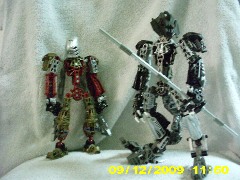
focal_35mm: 38
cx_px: 120
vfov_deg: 37.7
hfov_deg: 49.0
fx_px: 263
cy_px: 90
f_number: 3.1
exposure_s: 1/12
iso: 1600
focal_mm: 6.3
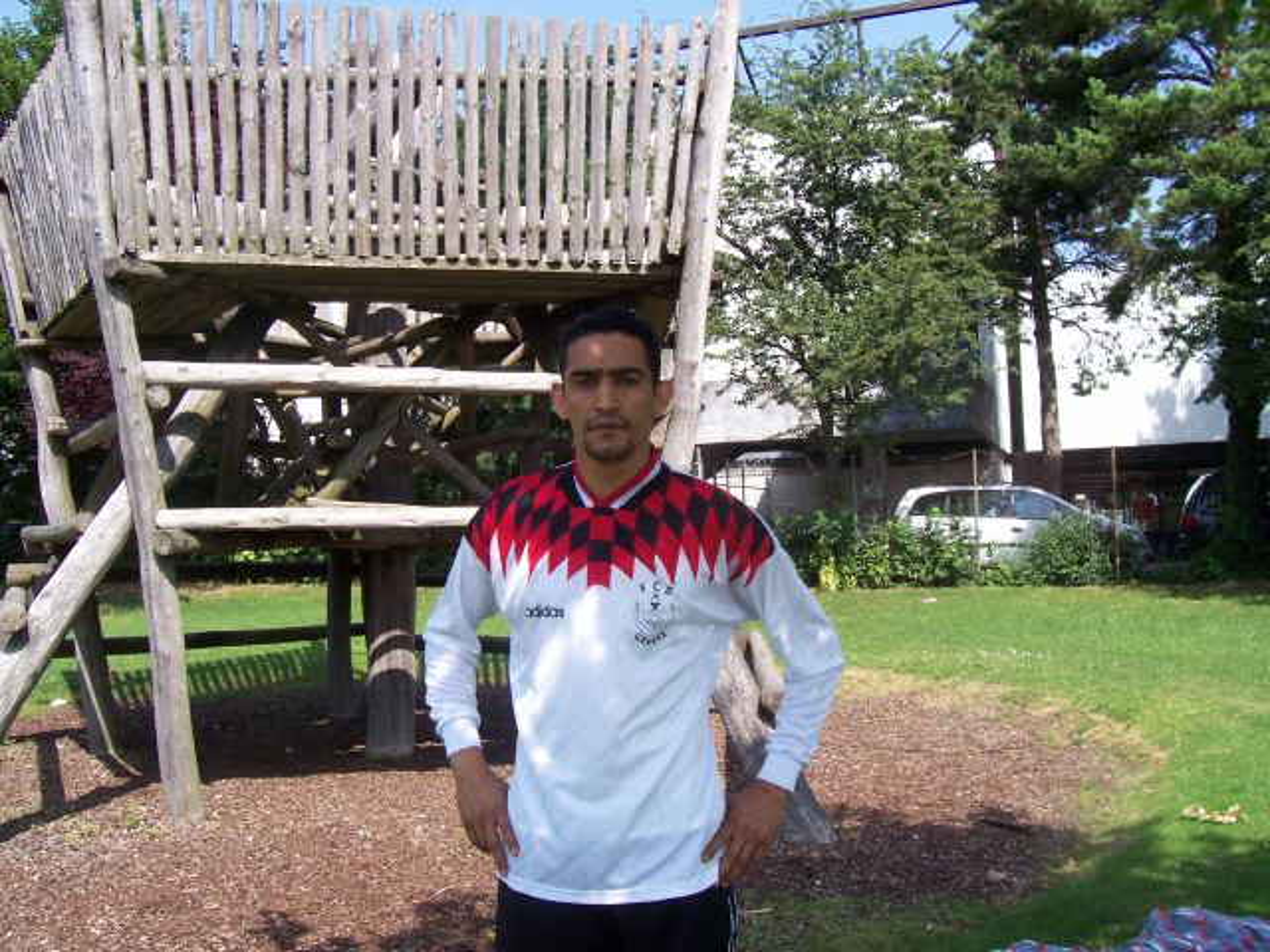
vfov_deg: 41.8
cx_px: 635
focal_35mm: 34
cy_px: 476
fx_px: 1247
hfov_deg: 54.0
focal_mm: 5.6
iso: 80
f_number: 5.1
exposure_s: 1/241
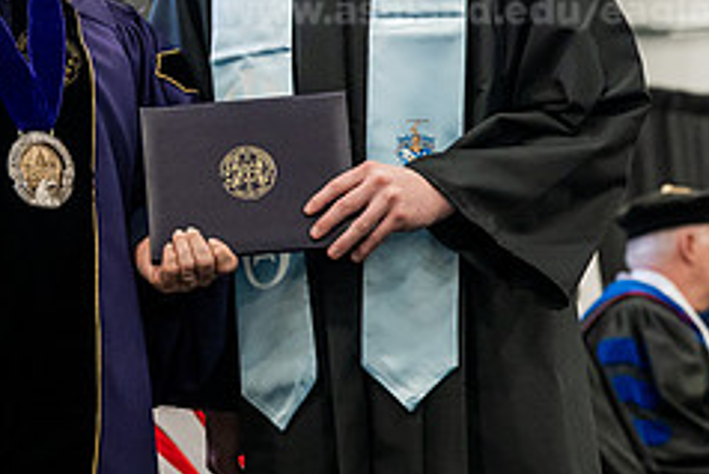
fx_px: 4079
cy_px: 73
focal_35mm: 207
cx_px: 86
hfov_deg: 9.9
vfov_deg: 6.6
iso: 4000
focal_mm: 85
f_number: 4.5
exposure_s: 1/200
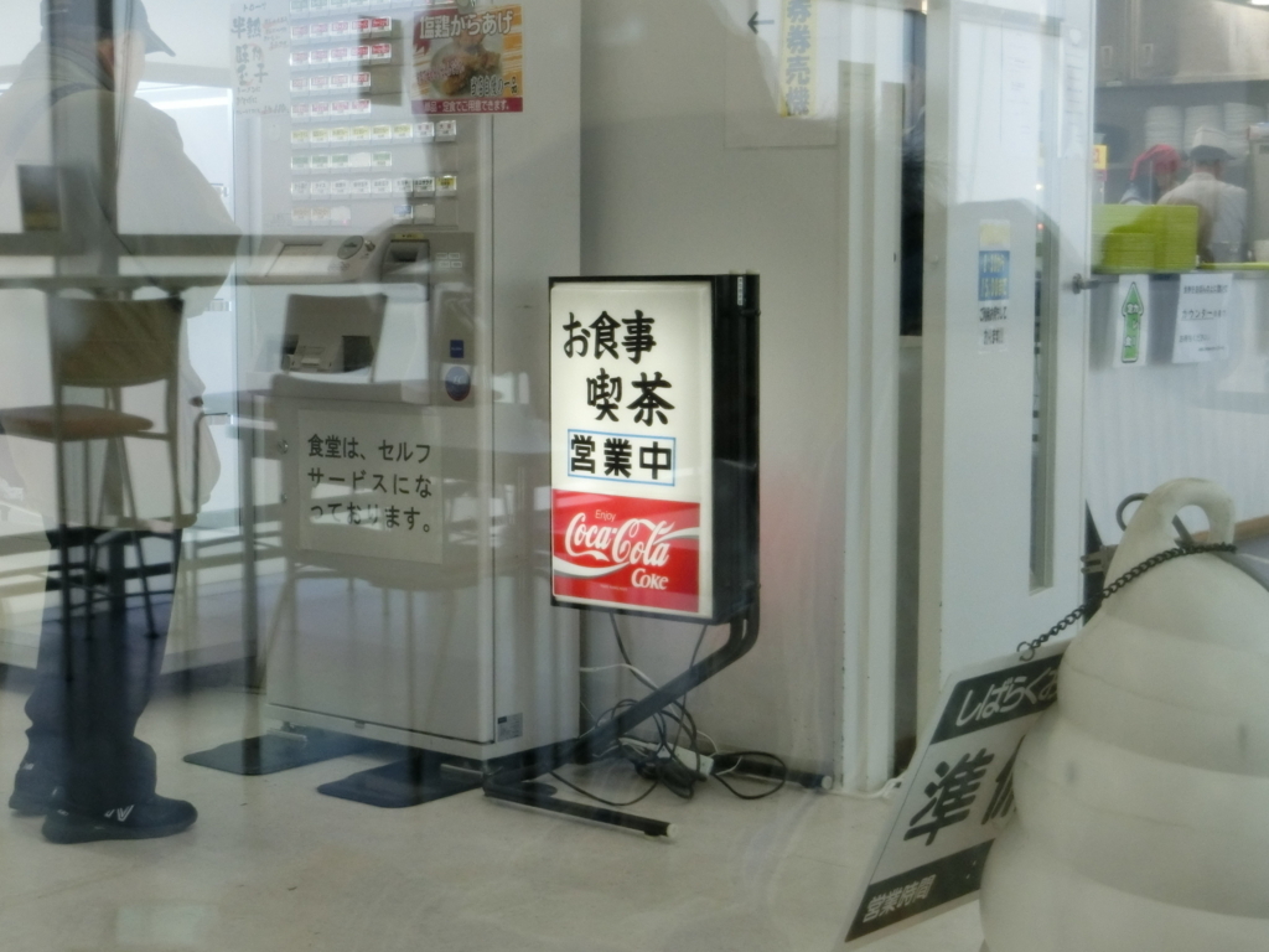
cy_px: 476
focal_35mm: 60
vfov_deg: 24.4
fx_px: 2200
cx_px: 634
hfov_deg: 32.2
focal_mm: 10.7
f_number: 5
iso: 400
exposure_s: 1/125
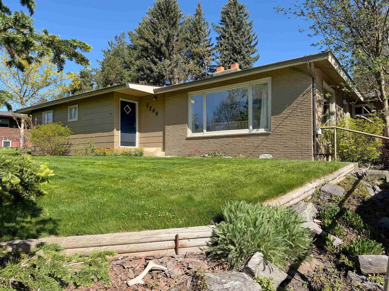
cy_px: 146
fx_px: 270
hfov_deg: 71.6
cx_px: 194
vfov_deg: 56.8
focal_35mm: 24
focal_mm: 6.76
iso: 80
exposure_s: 1/2800
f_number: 1.8
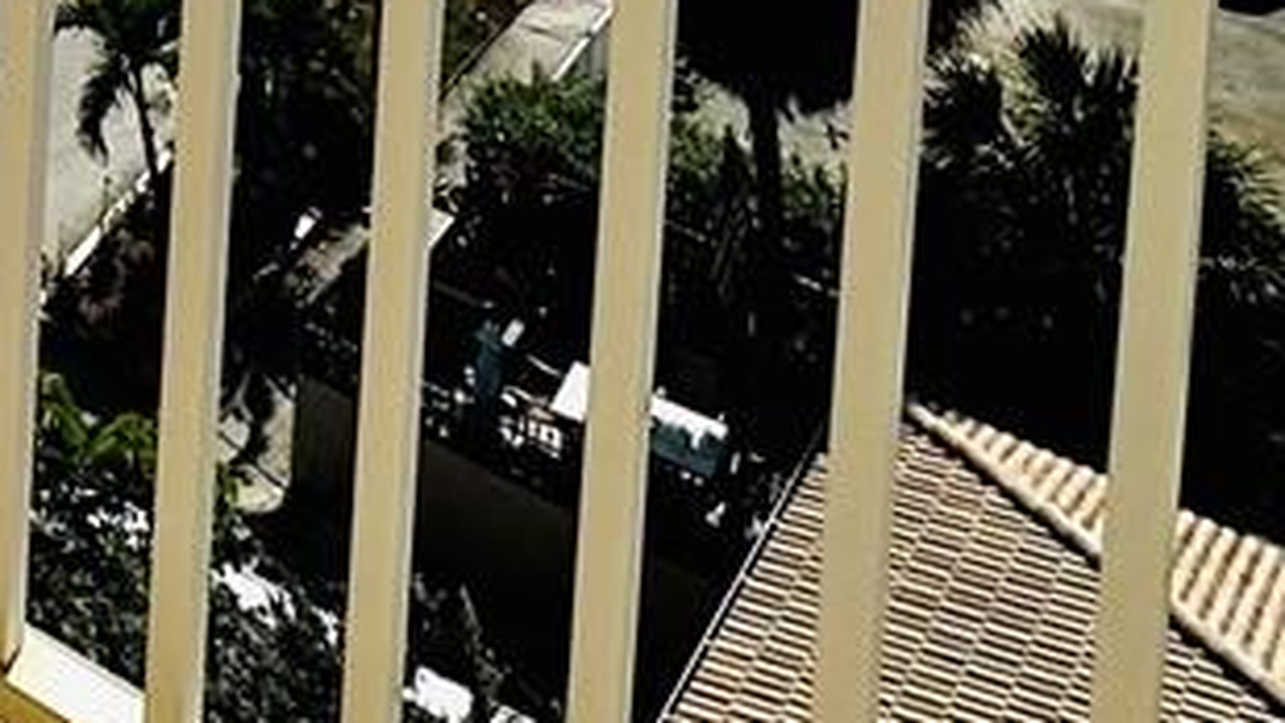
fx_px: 2692
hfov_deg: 22.2
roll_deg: -1.6
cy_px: -1288
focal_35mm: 79
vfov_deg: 11.2
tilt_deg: -4.0
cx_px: -640
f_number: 2.2
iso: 50
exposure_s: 1/4292
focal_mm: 2.22
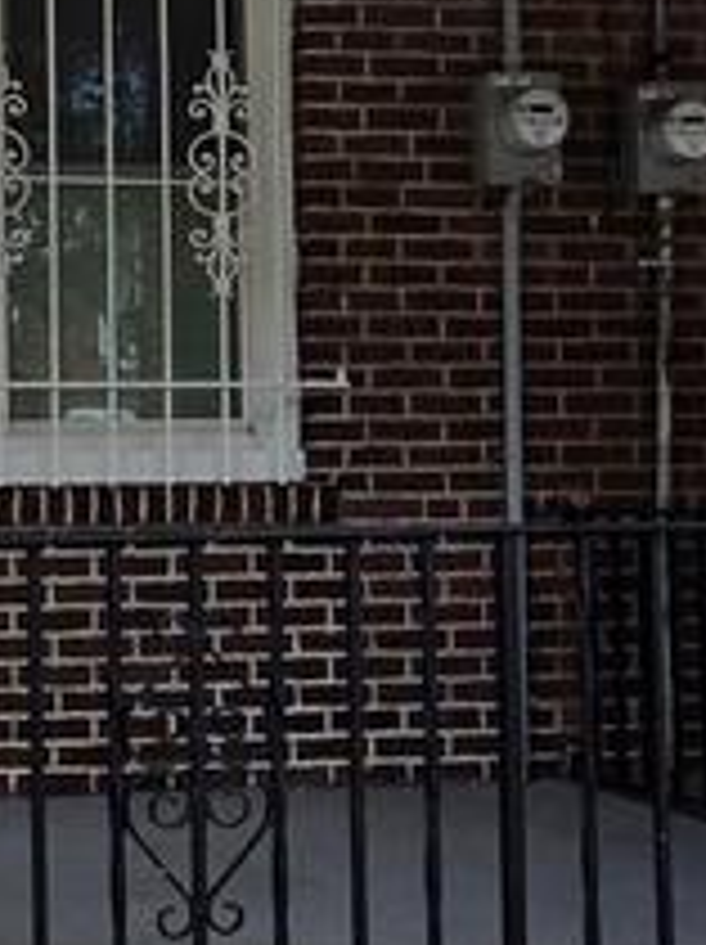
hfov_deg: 19.0
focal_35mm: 67
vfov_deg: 29.0
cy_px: 414
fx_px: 1826
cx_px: -382
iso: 50
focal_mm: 2.2
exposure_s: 1/1737
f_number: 2.2
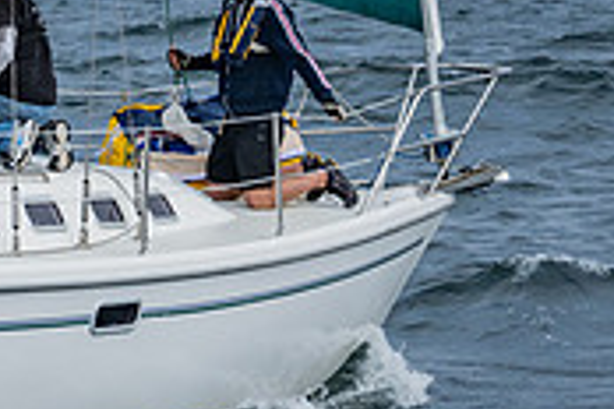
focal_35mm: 329
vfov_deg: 4.2
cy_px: -45
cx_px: 56
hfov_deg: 6.3
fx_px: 5611
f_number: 6.3
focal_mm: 66
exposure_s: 1/2500
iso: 200
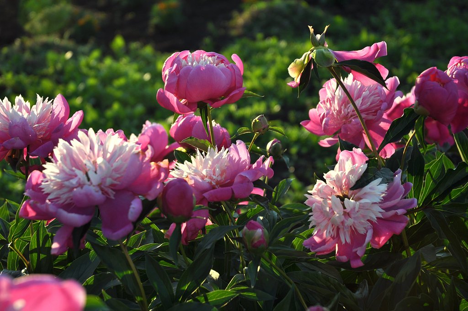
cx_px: 234
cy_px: 156
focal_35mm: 84
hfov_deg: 24.2
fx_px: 1091
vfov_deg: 16.2
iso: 200
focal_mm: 56
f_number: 5.6
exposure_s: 1/500
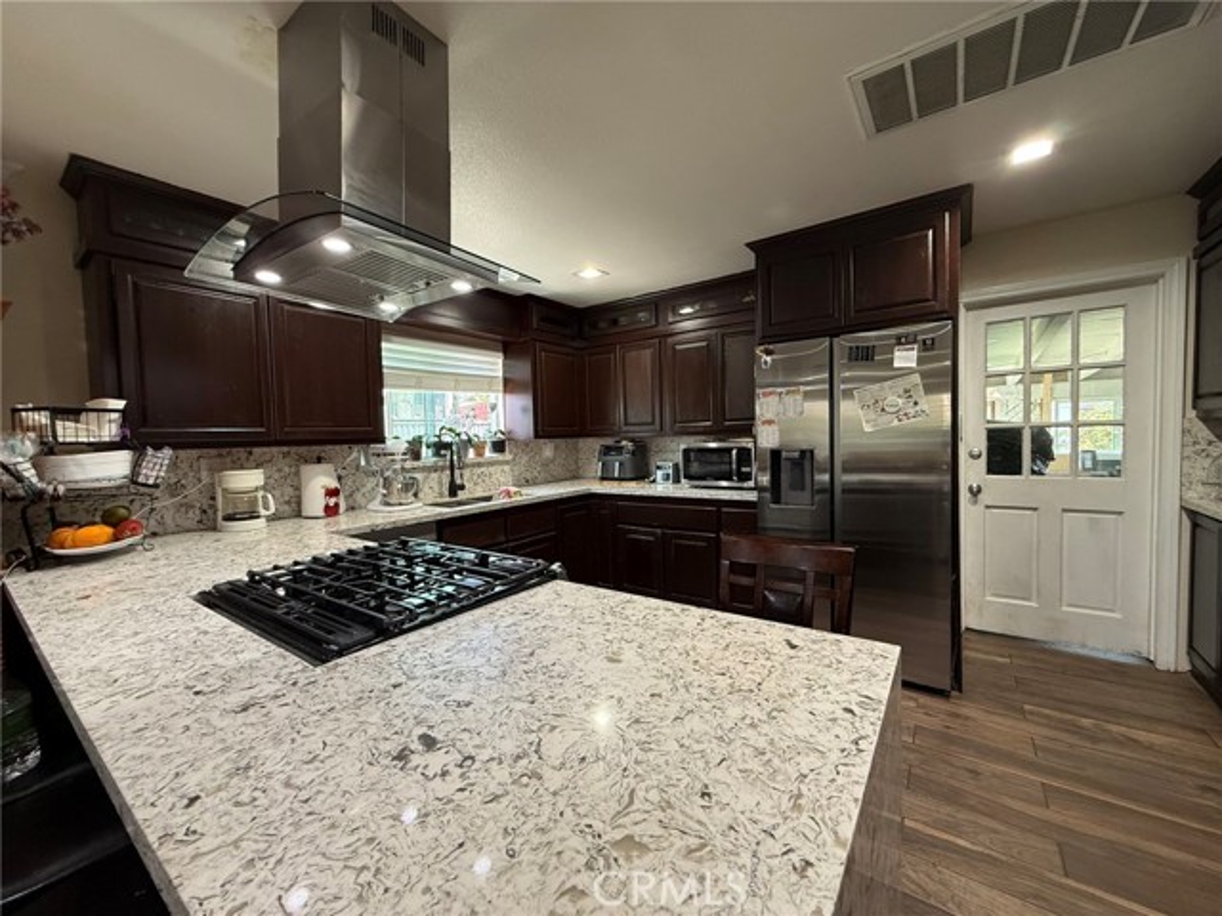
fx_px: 494
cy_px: 458
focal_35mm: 14
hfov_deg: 102.1
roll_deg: +1.4
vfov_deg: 85.7
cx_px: 611
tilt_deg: -1.9
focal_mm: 2.22
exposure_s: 1/60
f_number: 2.2
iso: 200
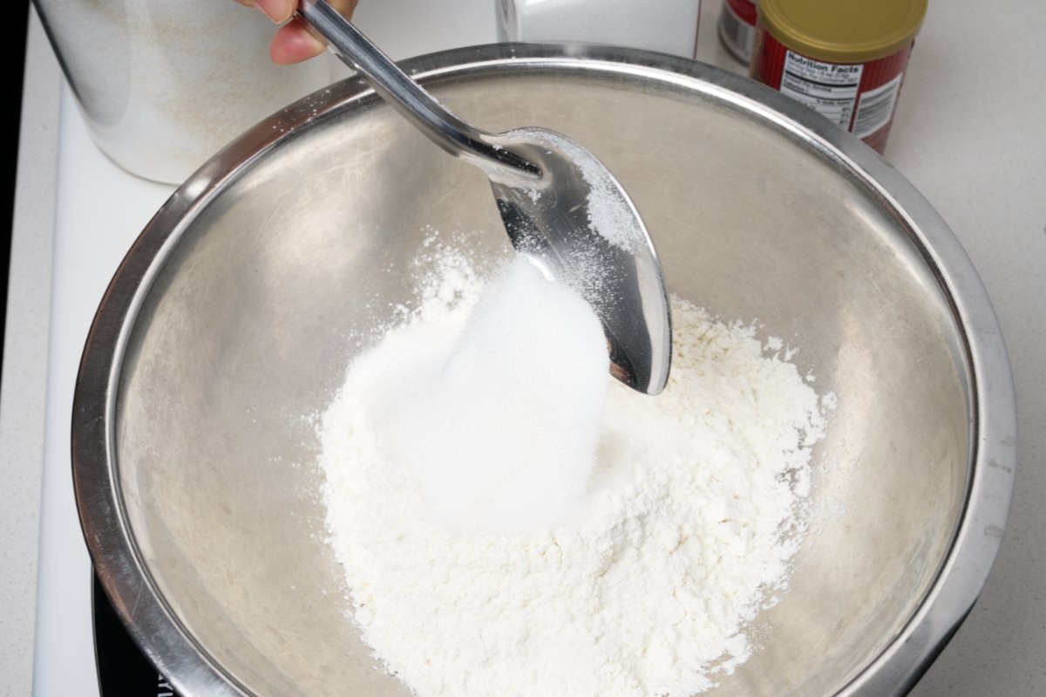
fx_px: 1307
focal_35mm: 45
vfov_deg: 29.8
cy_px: 348
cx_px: 523
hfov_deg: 43.6
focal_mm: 45
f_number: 11
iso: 200
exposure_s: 1/160
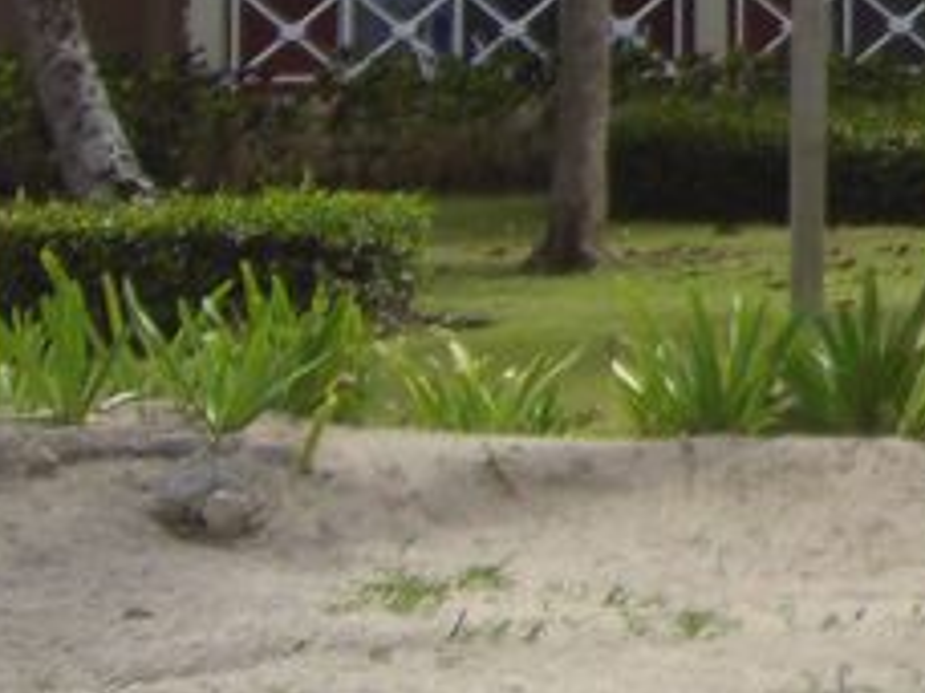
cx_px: 2024
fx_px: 4569
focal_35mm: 171
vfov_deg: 8.3
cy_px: -596
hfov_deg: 10.4
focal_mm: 6.2
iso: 64
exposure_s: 1/640
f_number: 2.7
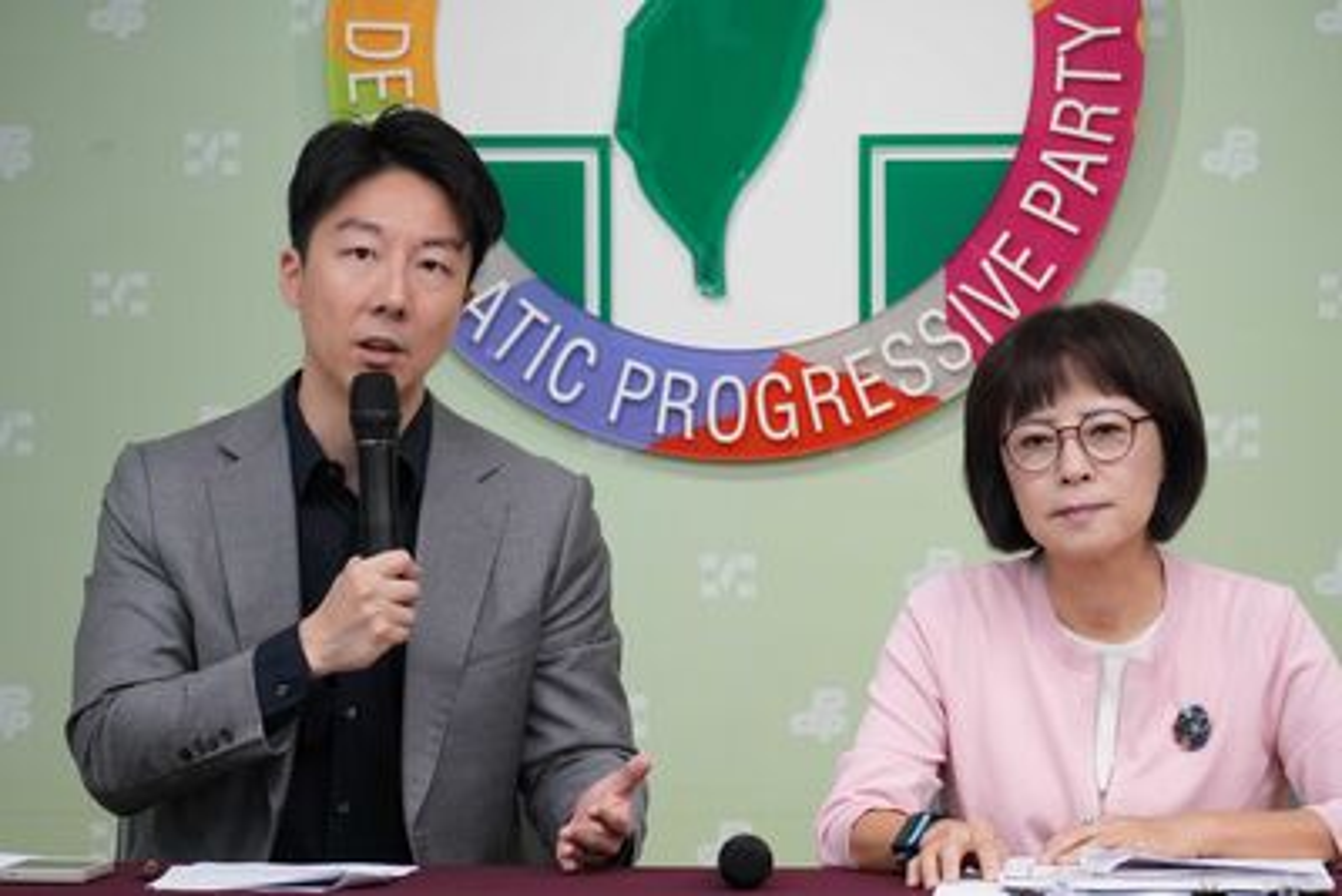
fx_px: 8726
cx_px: 671
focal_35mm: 234
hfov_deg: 8.8
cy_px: 448
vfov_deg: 5.9
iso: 2500
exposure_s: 1/160
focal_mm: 156
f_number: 6.3
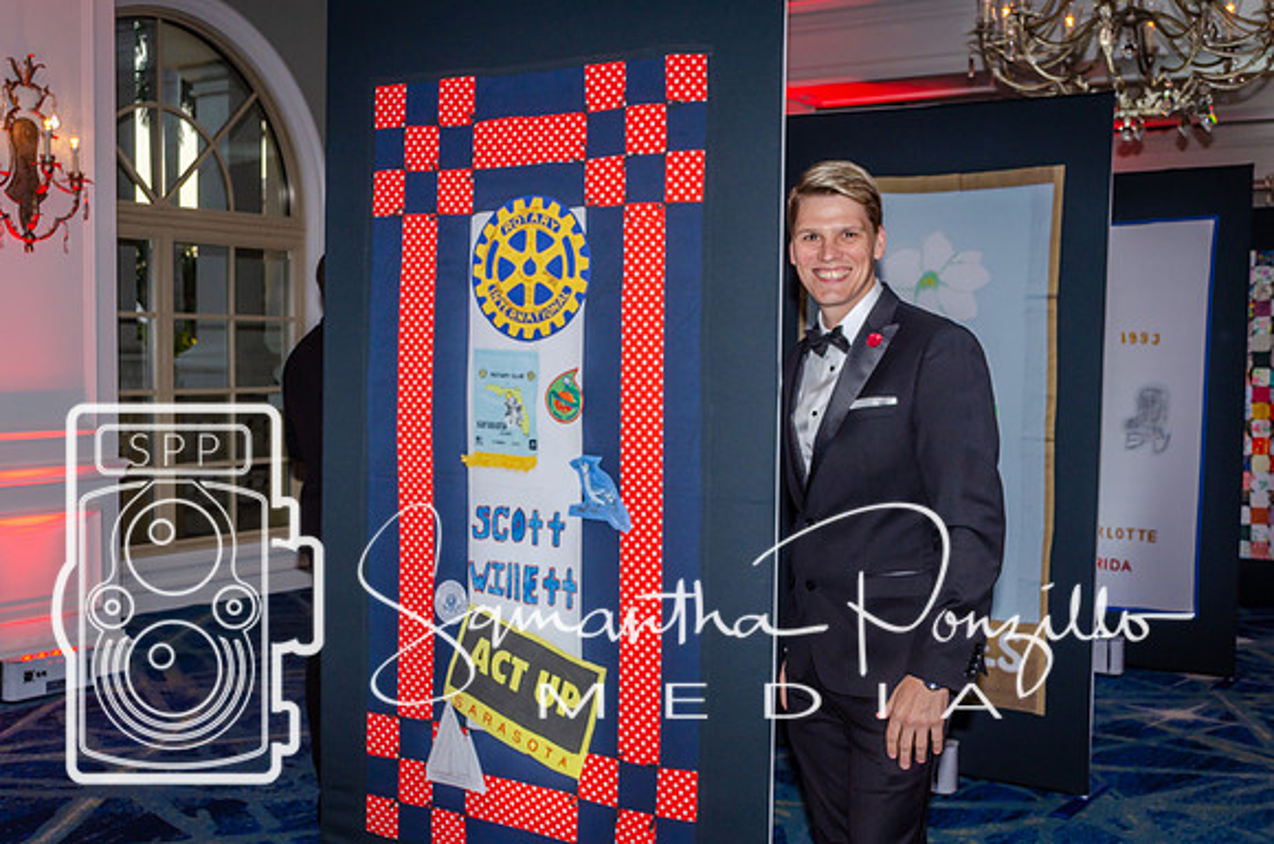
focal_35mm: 45
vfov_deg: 29.7
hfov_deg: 43.7
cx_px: 637
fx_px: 1589
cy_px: 422
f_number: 8
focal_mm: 30
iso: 200
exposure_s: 1/30
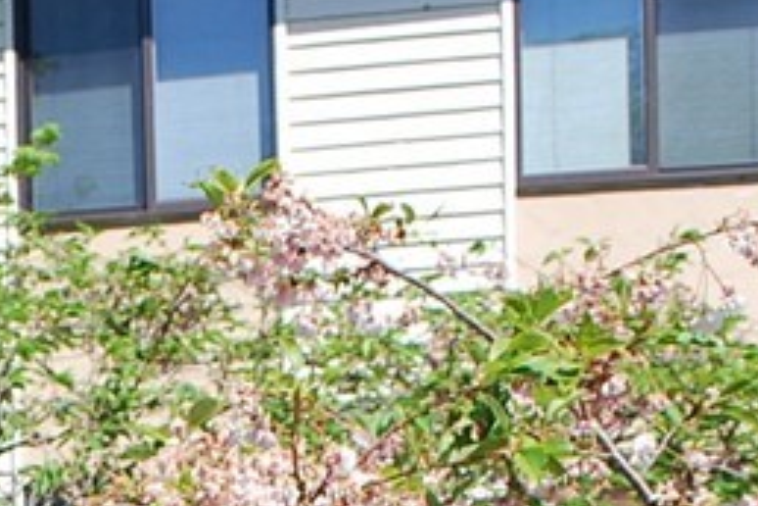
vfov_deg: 10.1
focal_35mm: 126
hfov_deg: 15.8
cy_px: 1006
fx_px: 2653
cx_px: -66
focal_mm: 20
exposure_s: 1/250
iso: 100
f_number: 8
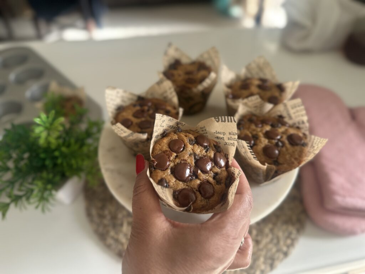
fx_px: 253
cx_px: 182
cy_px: 137
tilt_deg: -47.5
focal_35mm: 24
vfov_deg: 56.8
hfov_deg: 71.6
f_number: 1.78
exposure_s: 1/121
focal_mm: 6.86
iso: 80
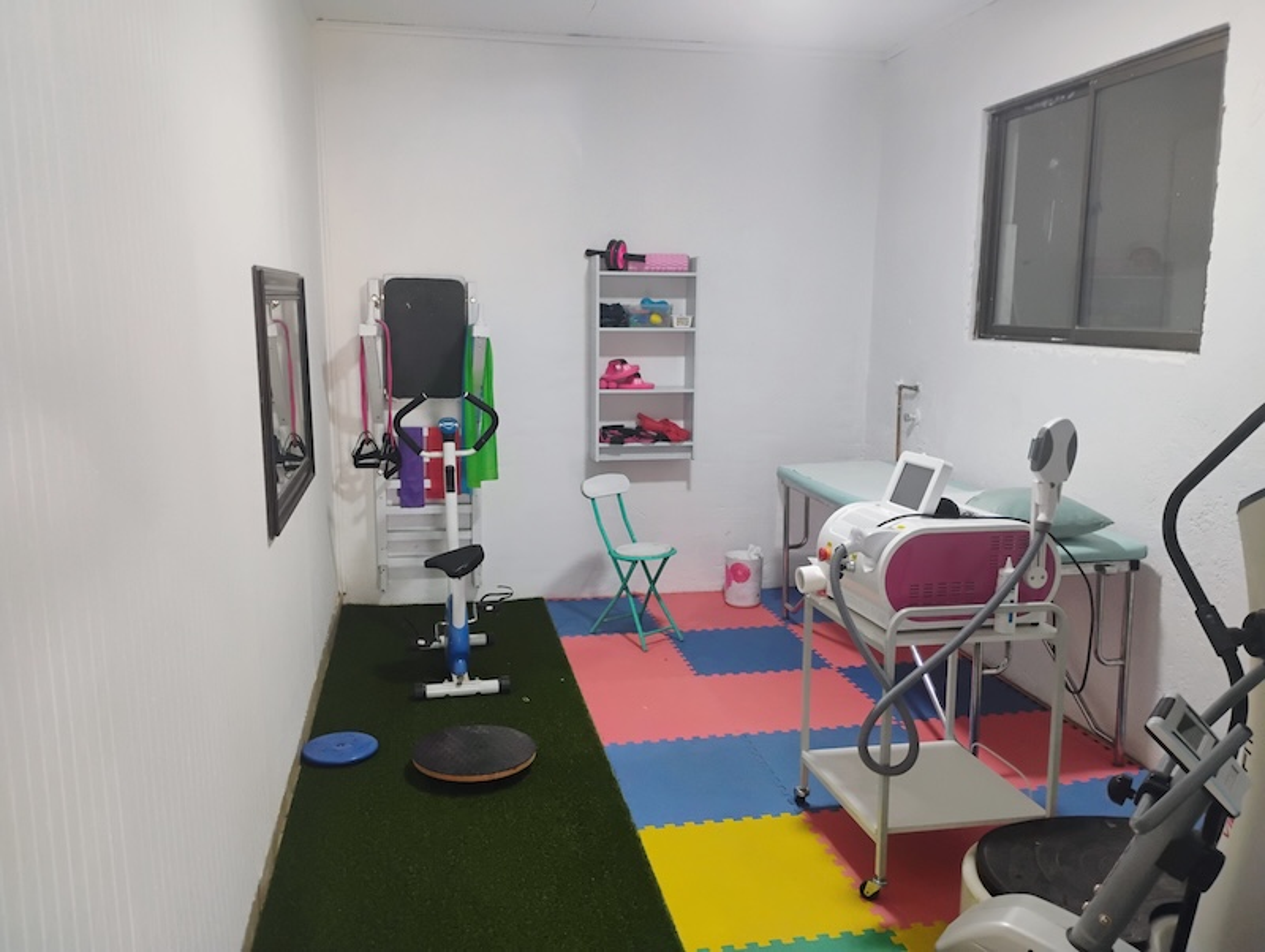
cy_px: 476
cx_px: 632
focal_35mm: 28
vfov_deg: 49.8
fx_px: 1024
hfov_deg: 63.4
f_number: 1.8
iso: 1419
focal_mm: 4.26
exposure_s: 1/50
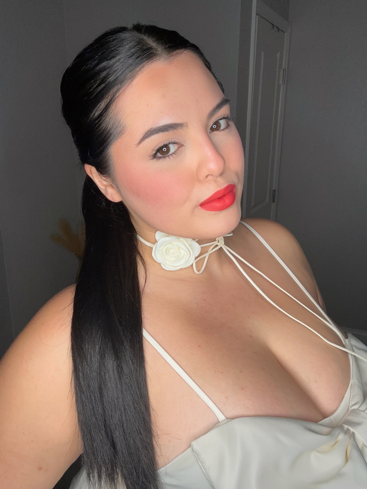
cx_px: 184
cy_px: 244
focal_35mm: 30
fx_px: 424
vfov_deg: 60.0
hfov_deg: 46.8
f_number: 1.9
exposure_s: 1/120
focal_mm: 2.69
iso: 40
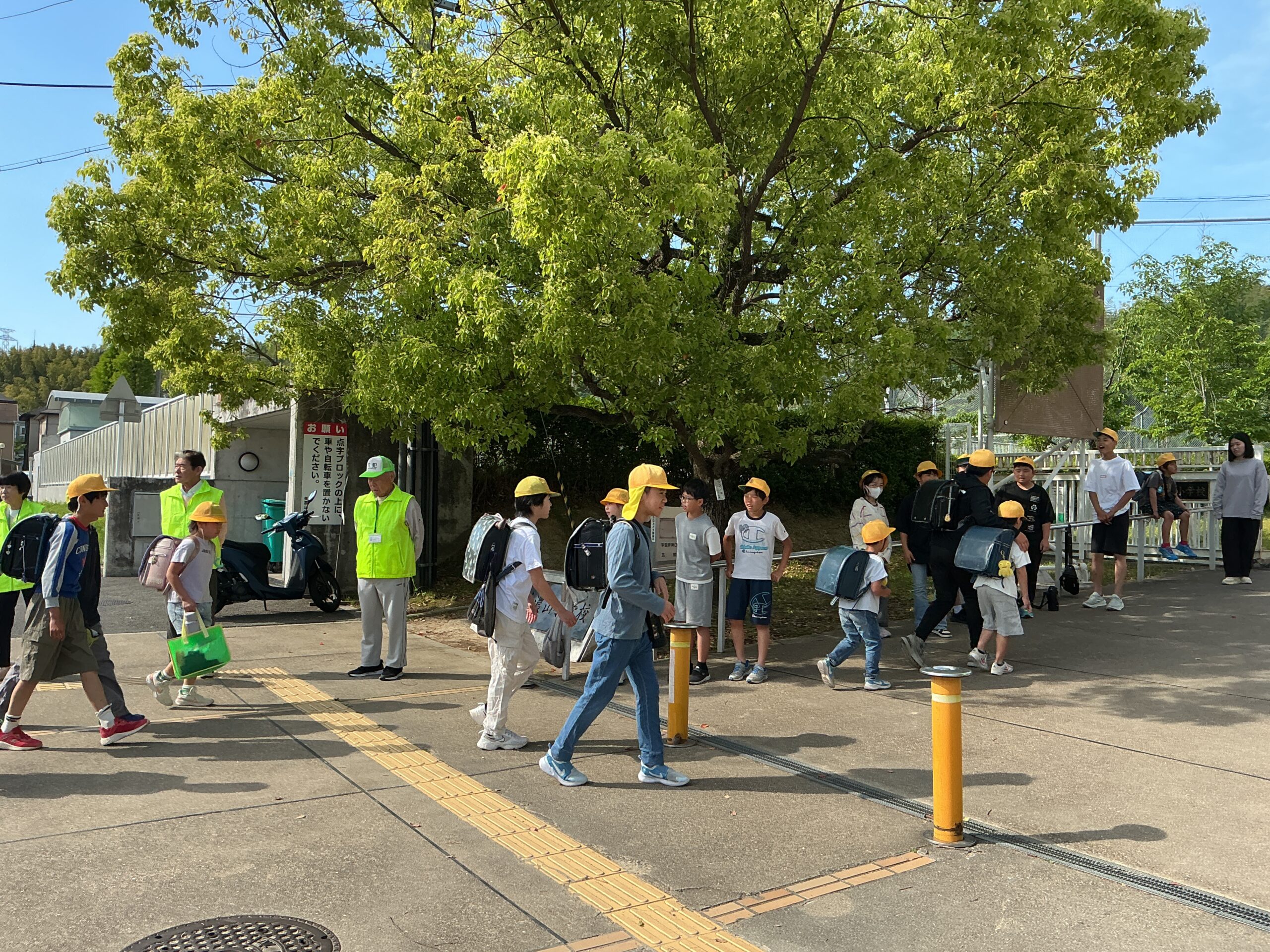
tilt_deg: -0.7
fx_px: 1064
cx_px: 635
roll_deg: -2.7
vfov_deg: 48.2
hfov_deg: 61.7
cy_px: 476
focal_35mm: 29
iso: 25
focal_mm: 3
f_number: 1.8
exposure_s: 1/912
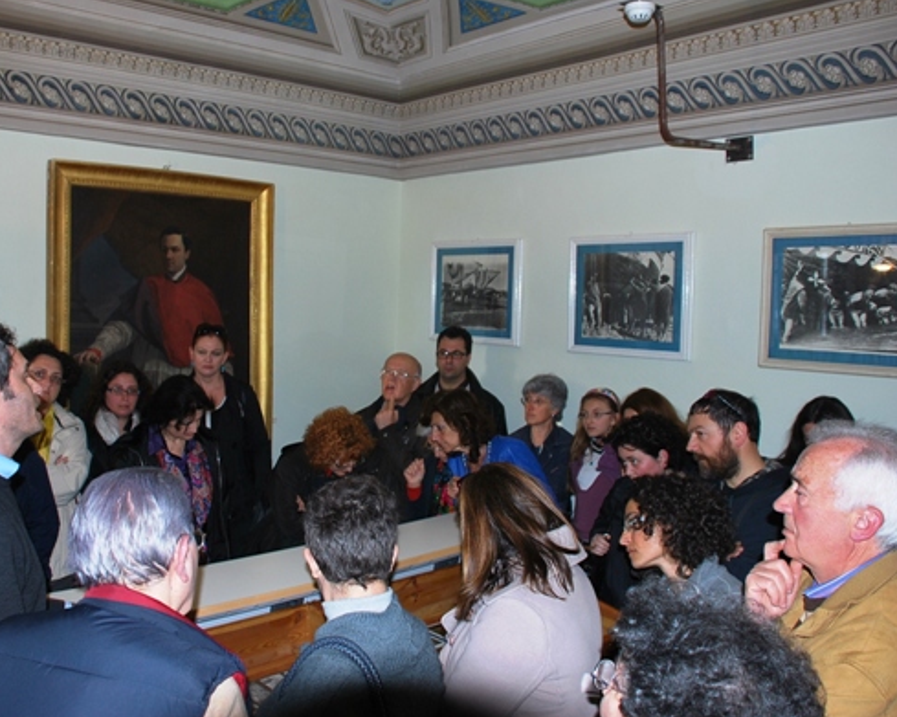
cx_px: 389
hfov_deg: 57.0
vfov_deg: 47.1
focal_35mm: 31
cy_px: 352
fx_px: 823
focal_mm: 18
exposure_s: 1/60
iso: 200
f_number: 3.5
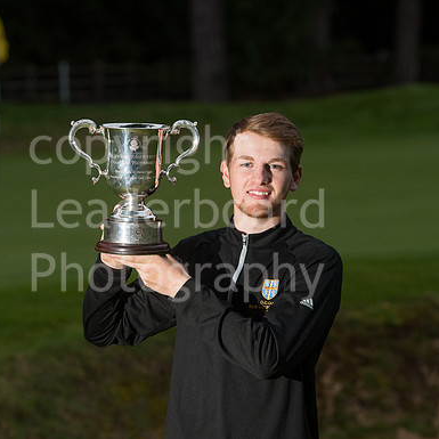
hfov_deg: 10.1
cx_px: 179
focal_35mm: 173
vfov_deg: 10.1
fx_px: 2482
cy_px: 220
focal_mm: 135
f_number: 5
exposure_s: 1/200
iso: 1000
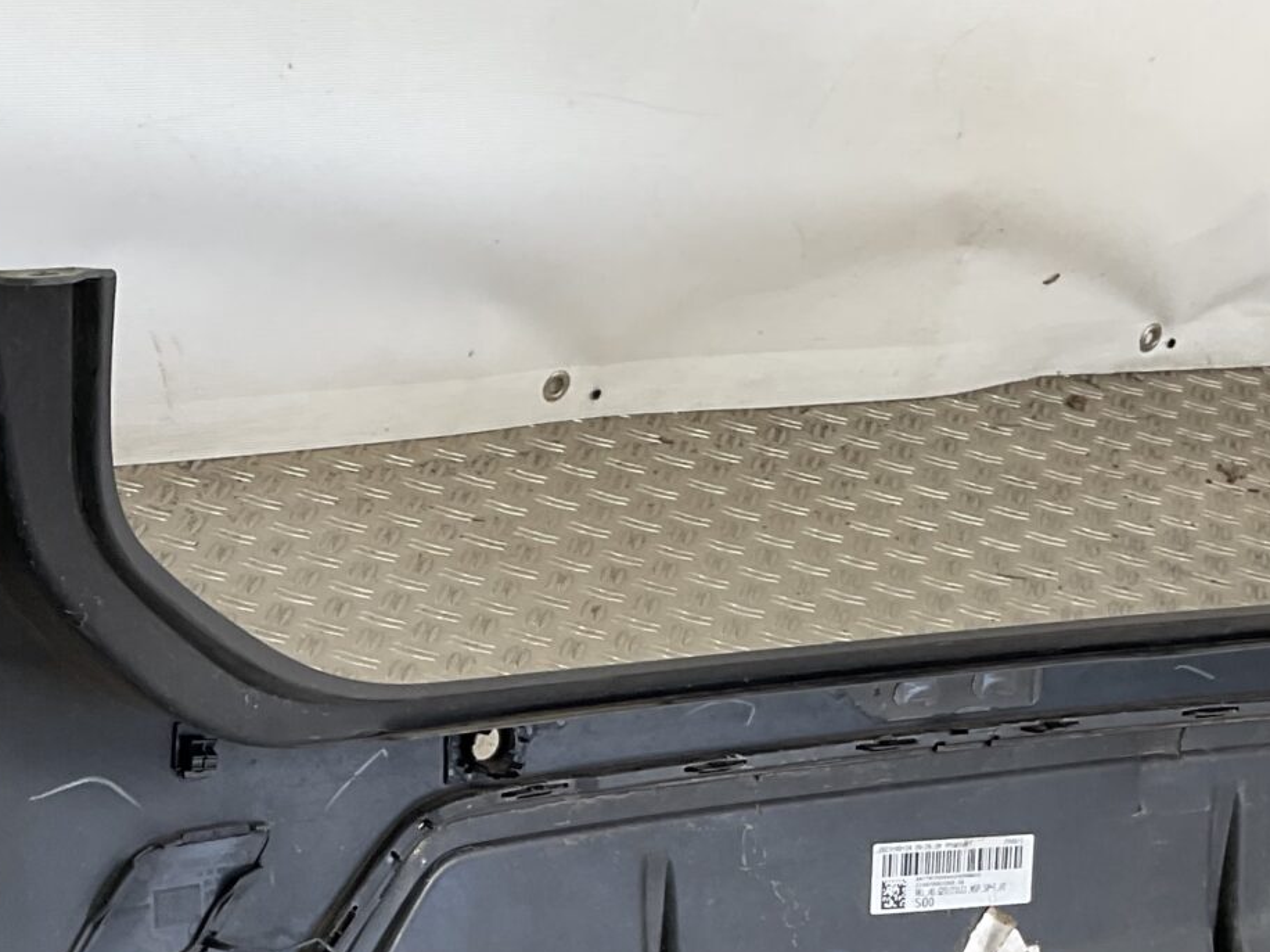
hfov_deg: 23.7
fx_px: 2971
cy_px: 1260
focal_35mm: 81
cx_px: 223
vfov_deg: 17.1
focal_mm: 3
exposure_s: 1/104
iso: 16
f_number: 1.8
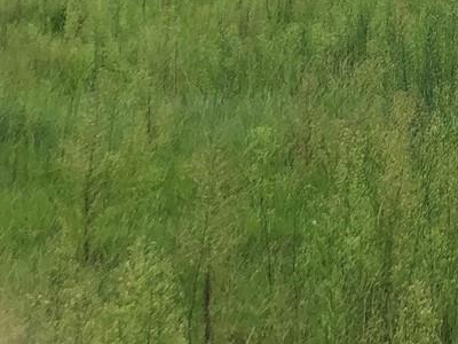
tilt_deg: +2.7
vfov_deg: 12.6
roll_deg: -2.3
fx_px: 1482
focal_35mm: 112
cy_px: -159
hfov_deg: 15.6
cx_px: 760
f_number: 1.8
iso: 20
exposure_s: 1/2288
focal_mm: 3.99
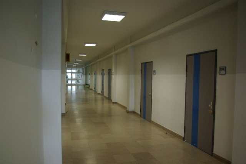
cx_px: 123
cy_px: 82
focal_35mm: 30
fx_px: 205
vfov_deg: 43.6
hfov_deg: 62.0
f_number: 4.5
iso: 800
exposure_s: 1/60
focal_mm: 20
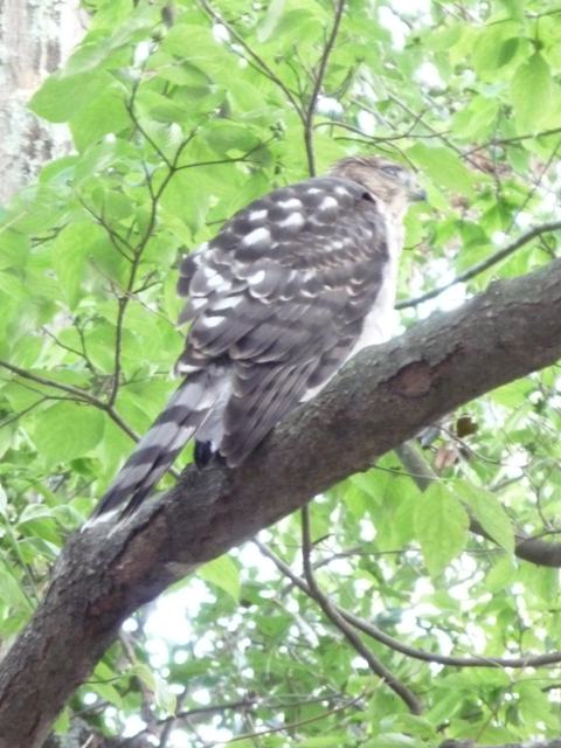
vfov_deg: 12.3
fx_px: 3457
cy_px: 374
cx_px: 280
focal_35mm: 160
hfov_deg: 9.3
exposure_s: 1/13
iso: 800
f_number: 5.9
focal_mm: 26
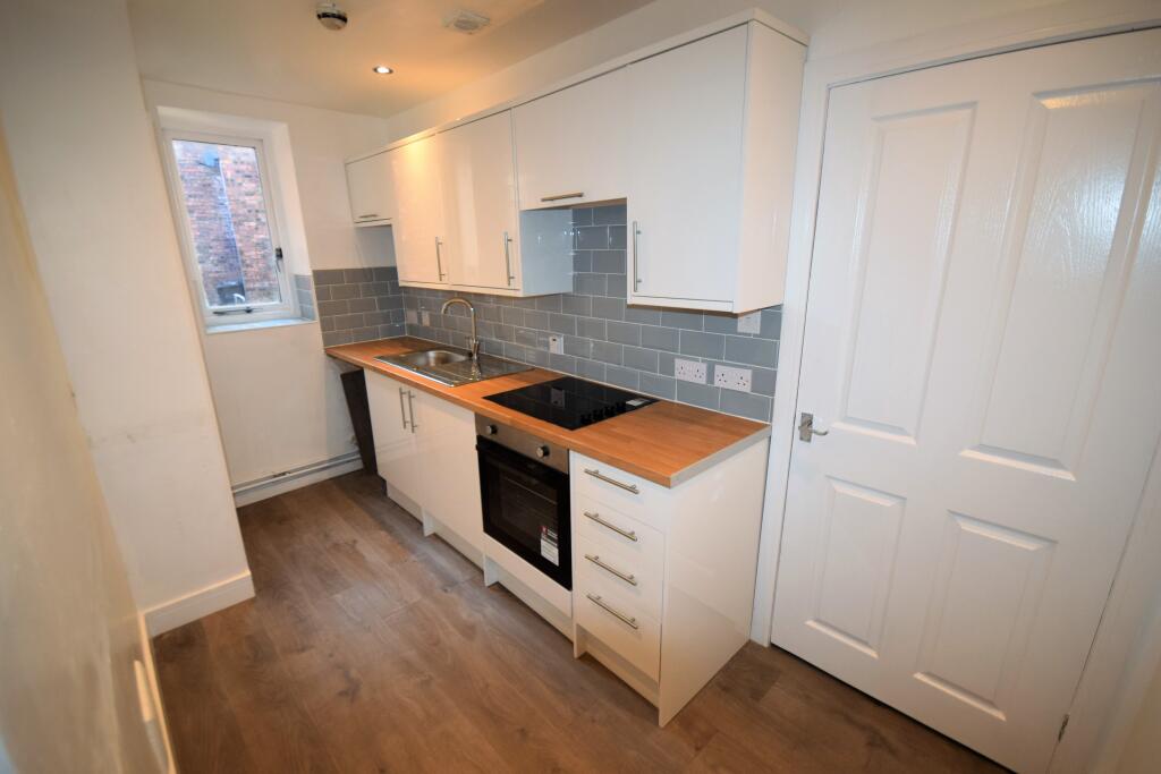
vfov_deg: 77.3
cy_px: 387
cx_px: 580
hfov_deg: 100.4
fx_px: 484
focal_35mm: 15
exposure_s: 1/80
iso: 800
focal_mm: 10
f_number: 4.5
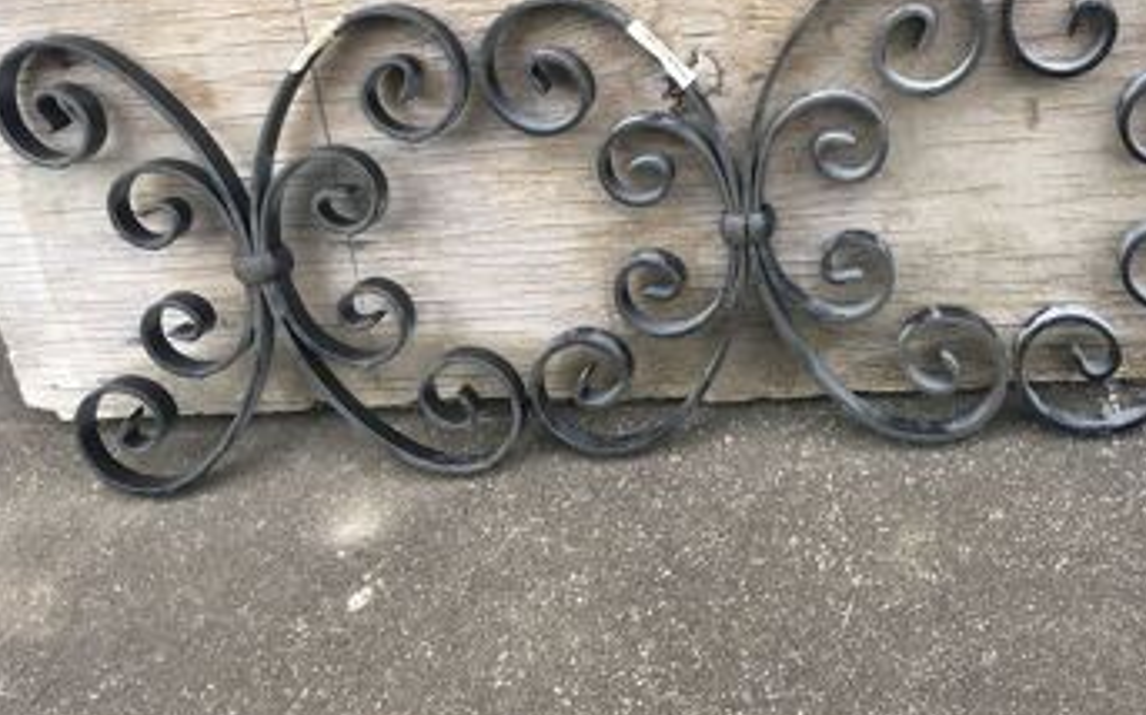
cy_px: 244
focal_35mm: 43
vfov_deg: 29.6
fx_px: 1342
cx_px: 738
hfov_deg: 45.7
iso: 25
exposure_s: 1/33
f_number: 2.2
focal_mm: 4.15
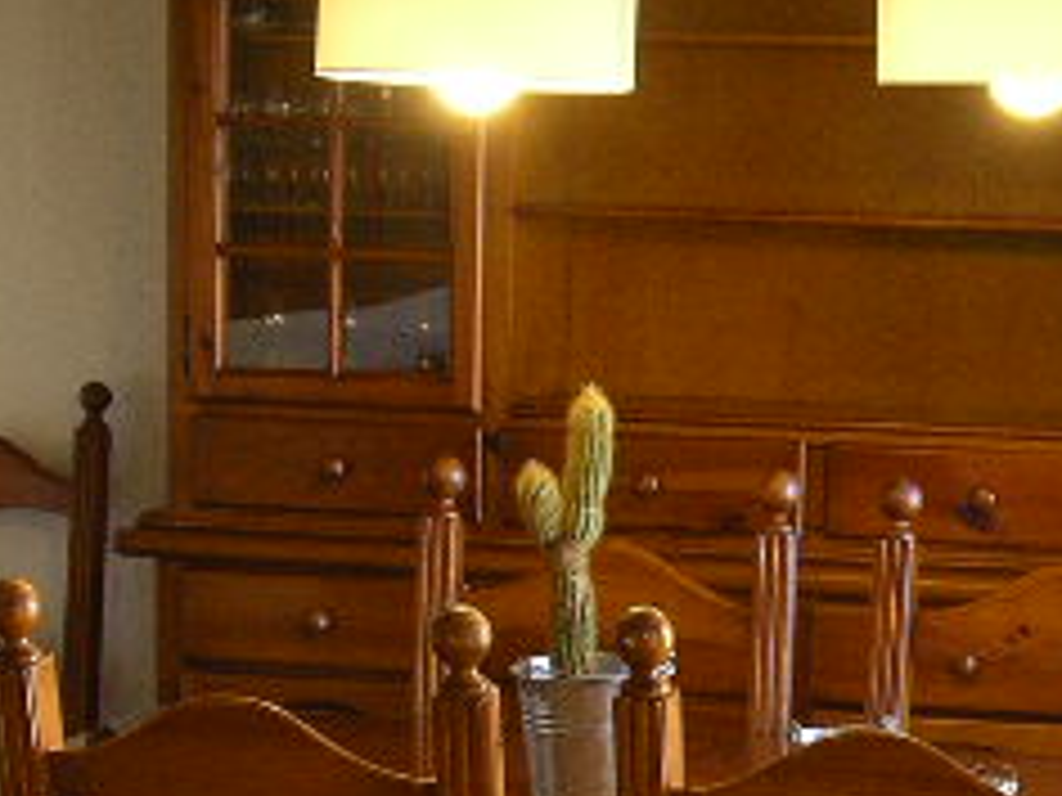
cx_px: 824
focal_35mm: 103
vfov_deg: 14.3
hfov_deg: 18.9
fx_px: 3160
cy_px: 603
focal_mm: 5.8
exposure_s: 1/20
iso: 100
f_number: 2.9
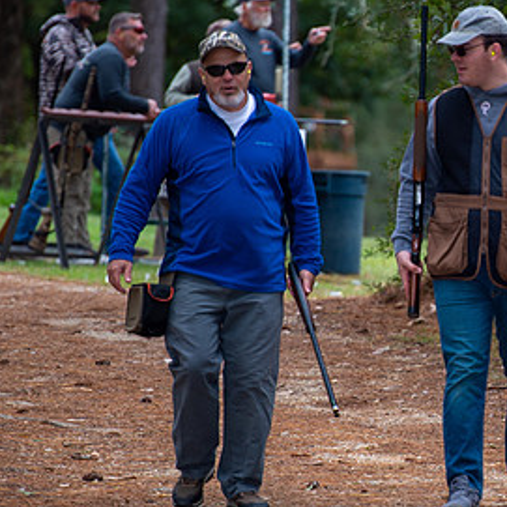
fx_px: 7904
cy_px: 278
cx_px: 562
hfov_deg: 3.7
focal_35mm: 477
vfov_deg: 3.7
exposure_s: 1/250
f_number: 3.2
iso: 320
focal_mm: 200
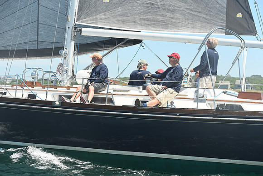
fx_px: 585
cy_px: 88
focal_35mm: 80
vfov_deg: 17.1
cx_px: 132
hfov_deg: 25.4
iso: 320
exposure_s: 1/1000
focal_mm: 80
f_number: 5.6
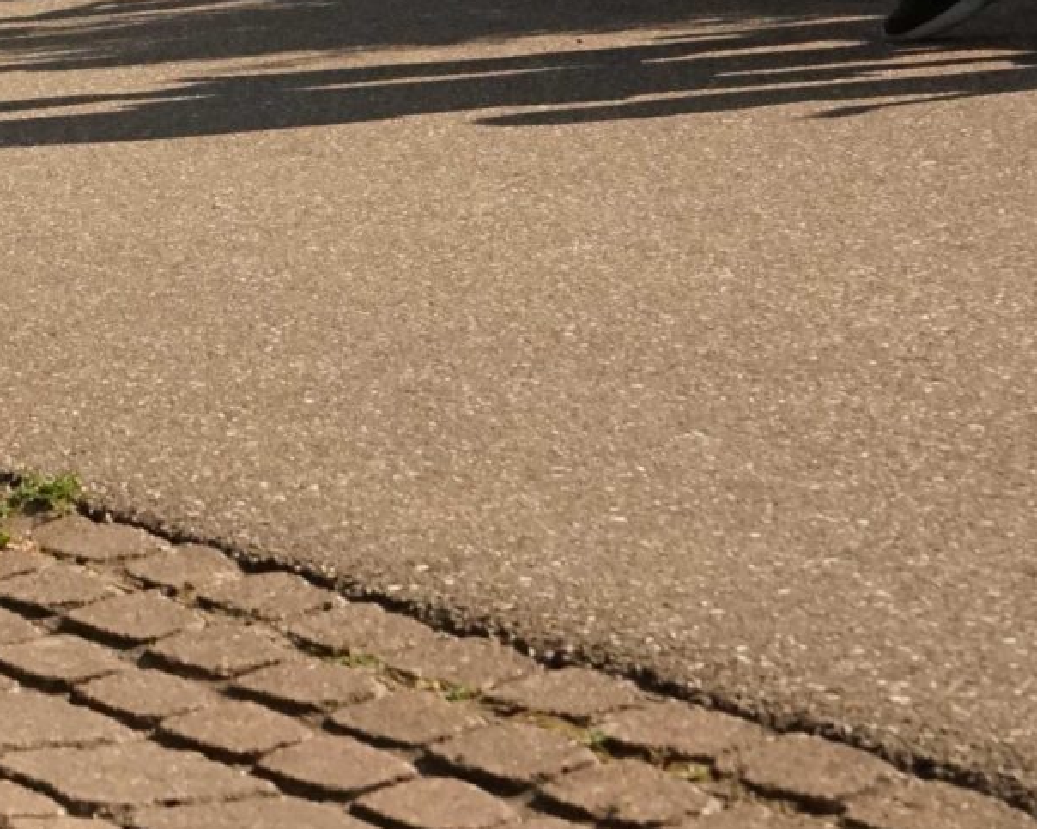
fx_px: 5247
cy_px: -277
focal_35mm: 171
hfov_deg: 10.9
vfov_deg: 8.9
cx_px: -541
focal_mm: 43
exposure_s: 1/3200
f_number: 10
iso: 2500
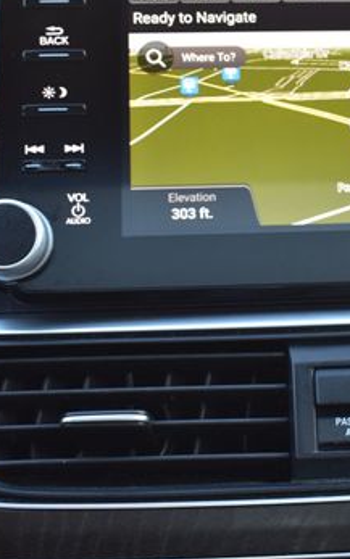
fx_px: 1205
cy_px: 250
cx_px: 392
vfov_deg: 26.1
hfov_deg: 16.0
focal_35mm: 79
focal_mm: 28
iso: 400
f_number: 7.1
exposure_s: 1/30
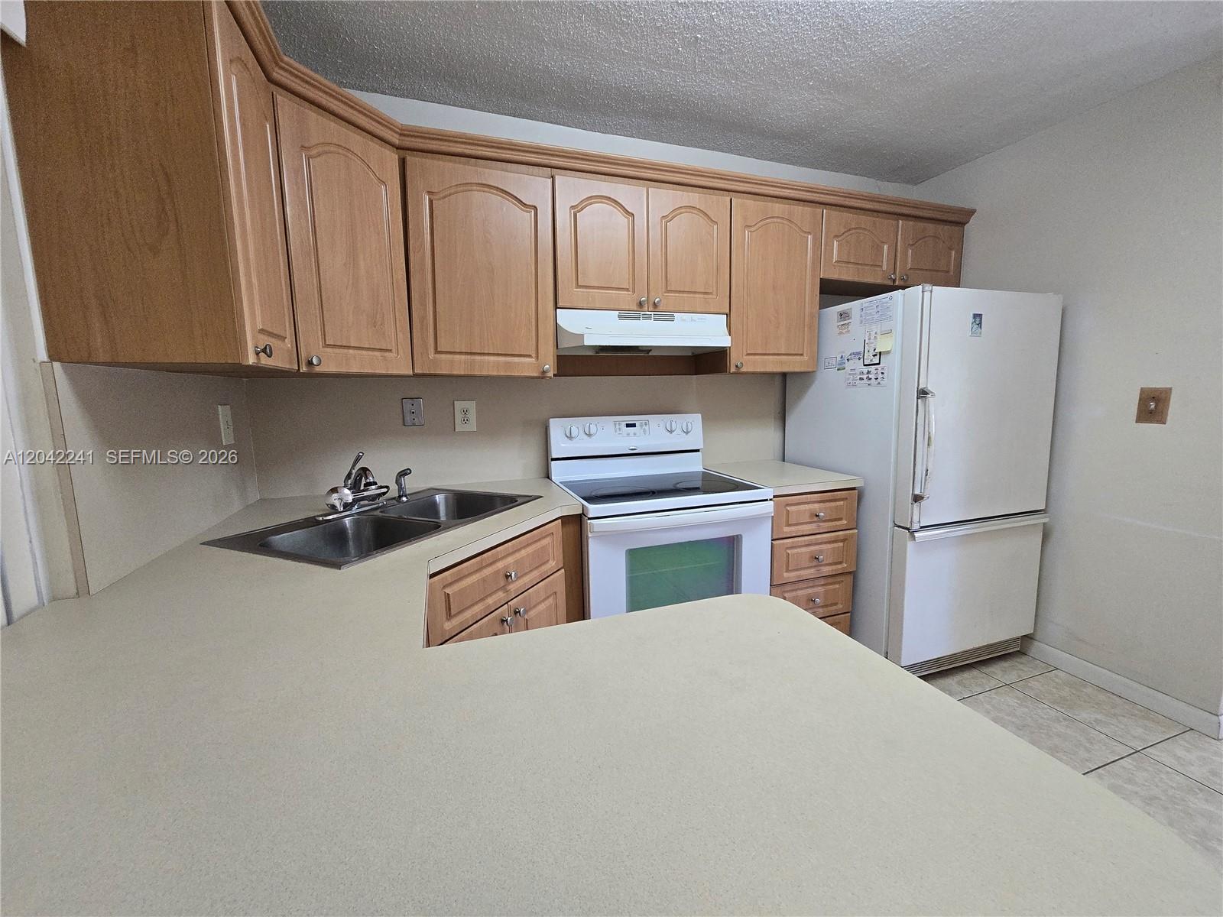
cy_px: 458
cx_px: 612
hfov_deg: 106.2
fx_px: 459
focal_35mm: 13
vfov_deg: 89.9
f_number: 2.2
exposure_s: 1/60
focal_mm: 2.2
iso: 320
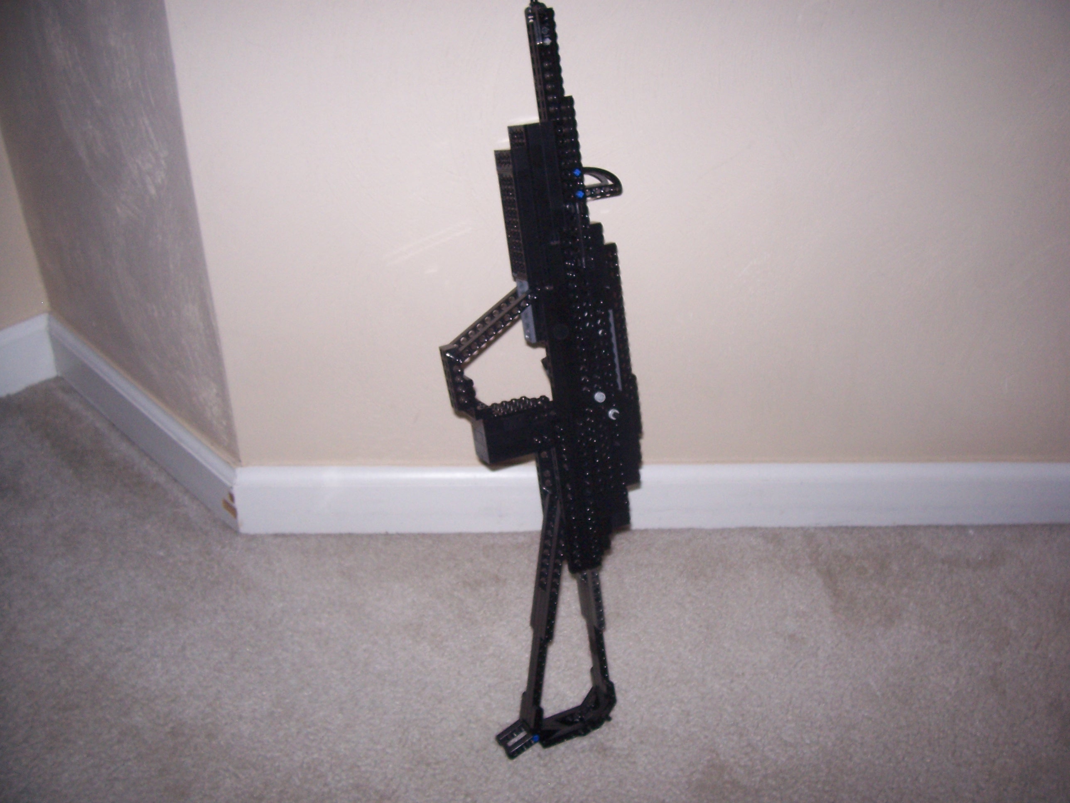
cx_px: 535
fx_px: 1051
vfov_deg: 41.8
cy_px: 402
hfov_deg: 54.0
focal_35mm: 34
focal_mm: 5.6
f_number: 2.7
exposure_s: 1/60
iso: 125
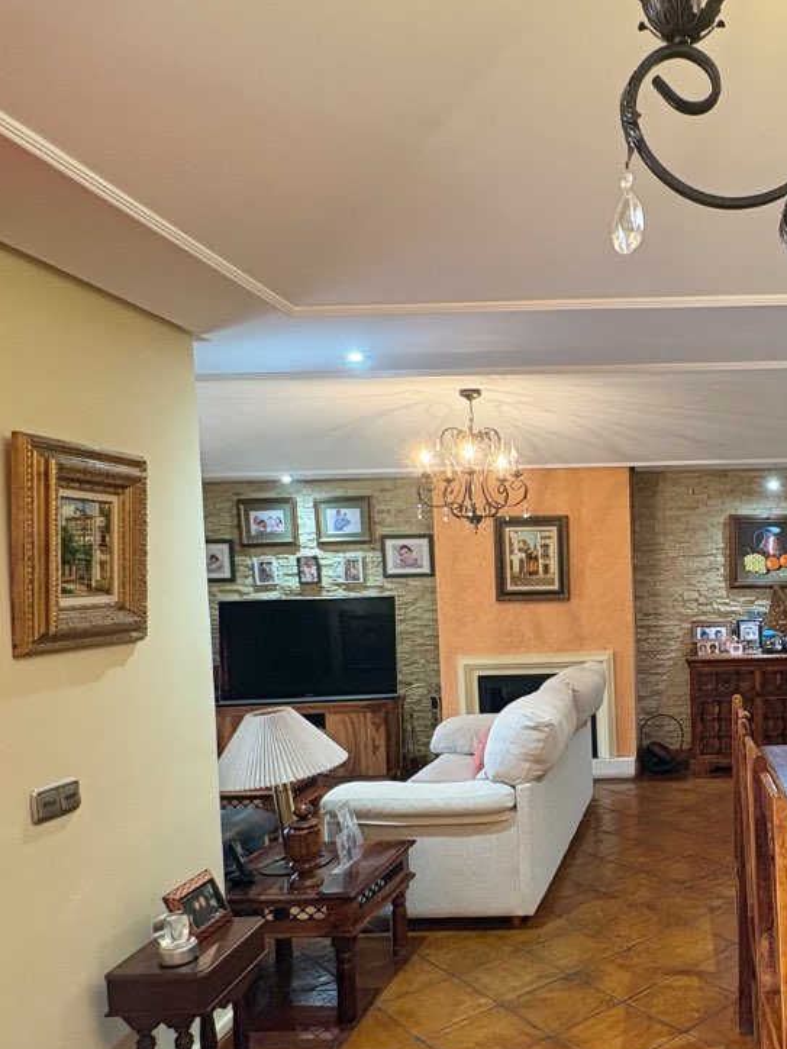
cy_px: 622
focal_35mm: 29
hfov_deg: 44.5
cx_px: 688
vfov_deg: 61.2
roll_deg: +0.4
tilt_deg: -3.8
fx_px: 879
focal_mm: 2.22
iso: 250
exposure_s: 1/50
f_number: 2.2
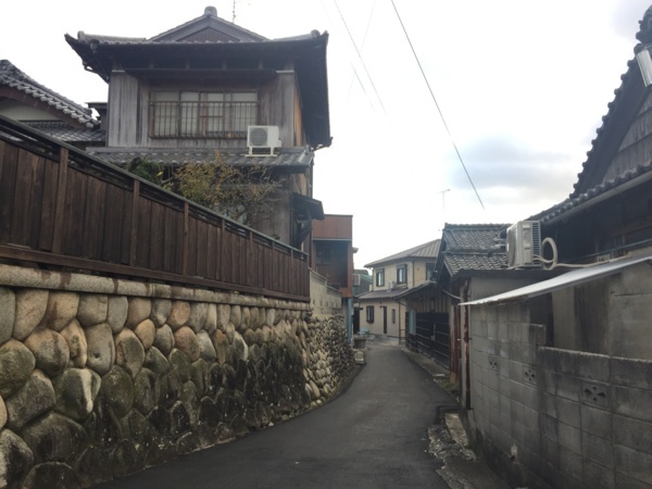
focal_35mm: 29
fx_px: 546
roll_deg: +0.4
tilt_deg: +4.8
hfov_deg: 61.7
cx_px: 326
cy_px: 244
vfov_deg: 48.2
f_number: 2.2
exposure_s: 1/213
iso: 32
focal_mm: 4.15
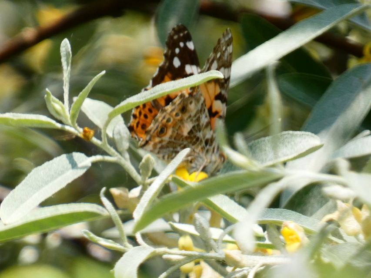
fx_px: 9829
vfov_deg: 1.6
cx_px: 186
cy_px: 139
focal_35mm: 917
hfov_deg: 2.2
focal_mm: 164.2
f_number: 5.6
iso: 80
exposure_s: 1/160
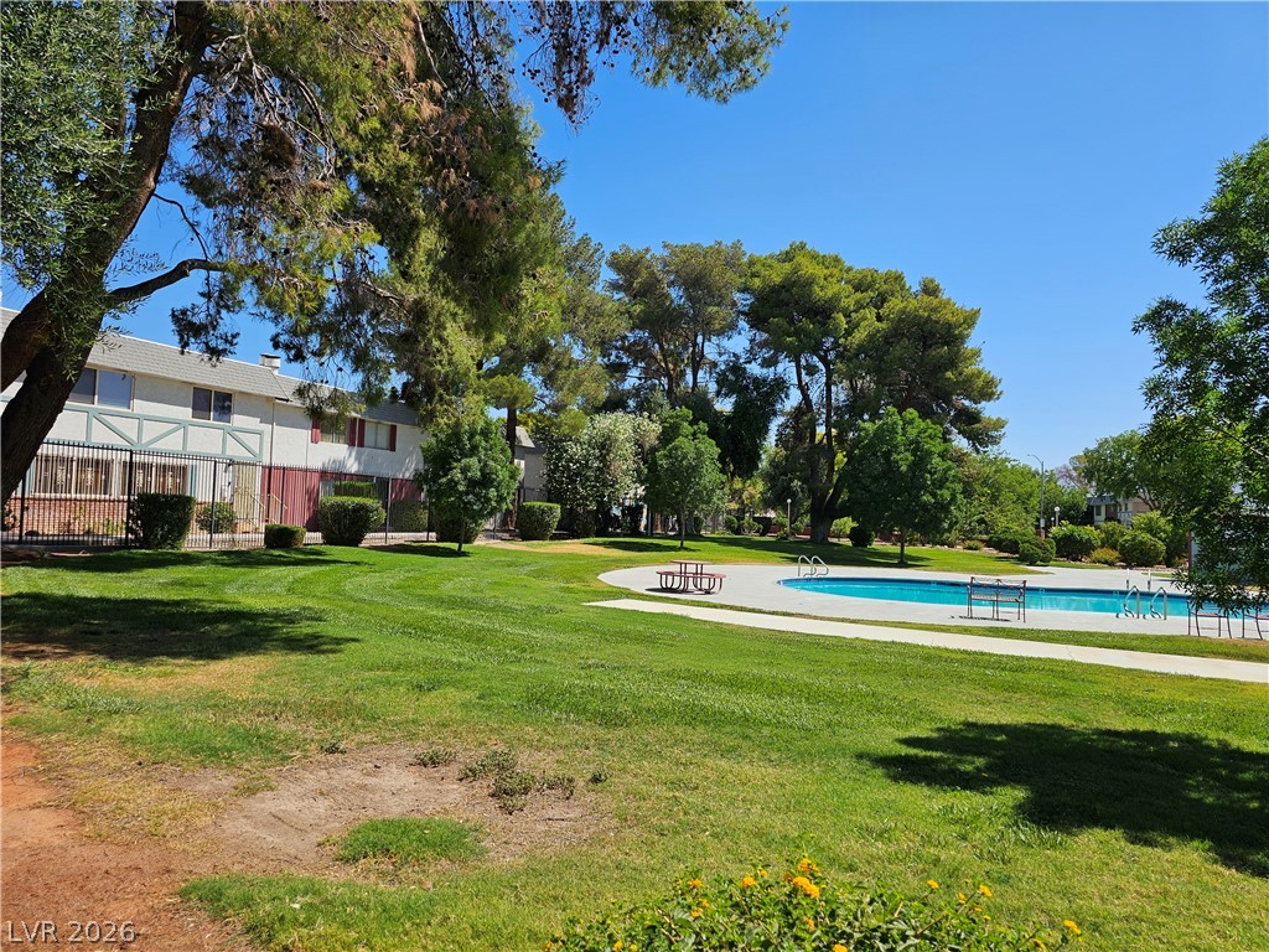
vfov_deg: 58.9
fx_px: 843
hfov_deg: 73.9
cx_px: 634
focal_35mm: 23
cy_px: 476
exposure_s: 1/924
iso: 10
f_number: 1.7
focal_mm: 6.3
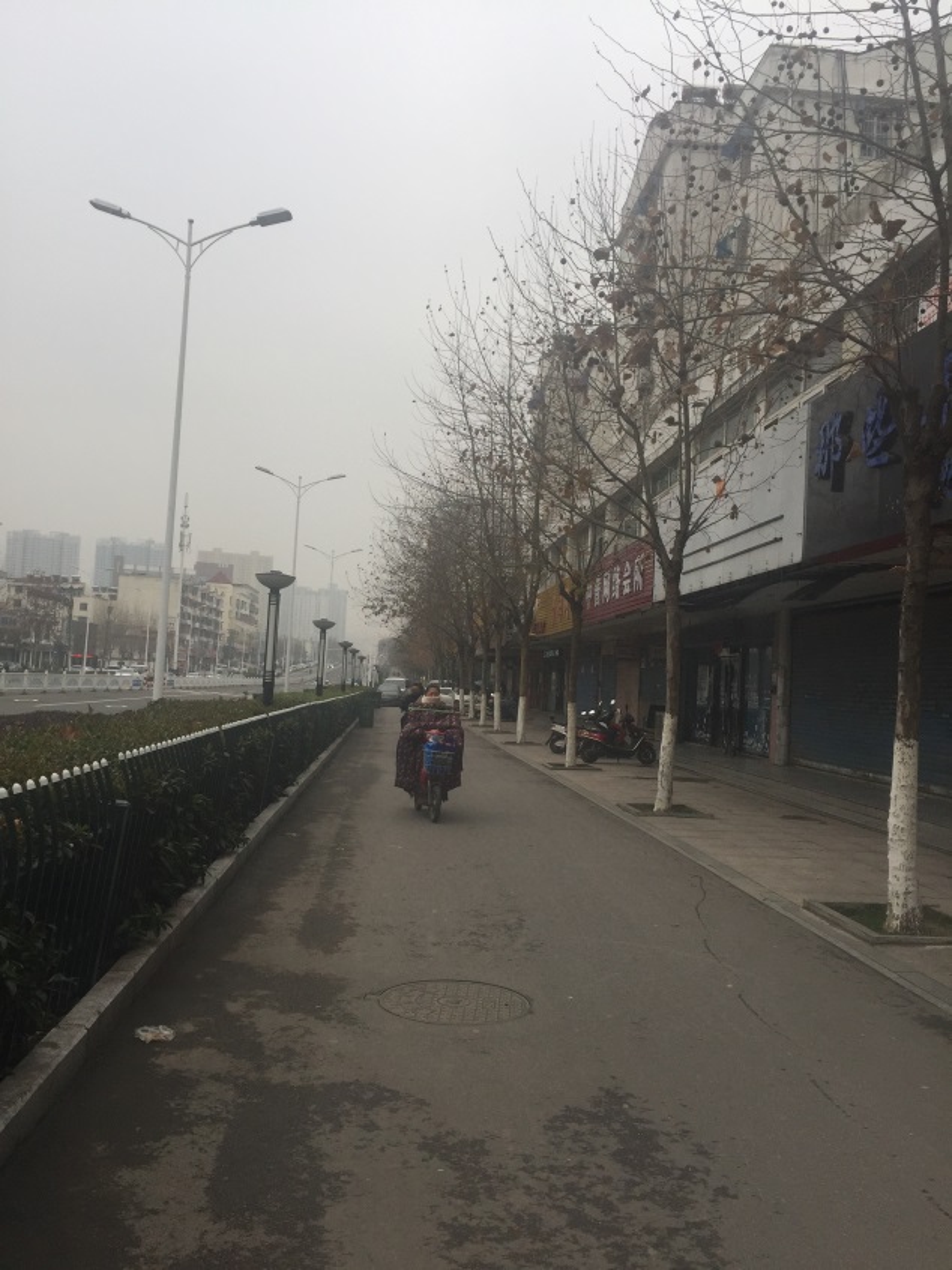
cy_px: 635
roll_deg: -3.3
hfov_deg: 48.2
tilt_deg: +4.7
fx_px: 1064
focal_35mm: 29
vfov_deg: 61.7
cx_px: 476
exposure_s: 1/542
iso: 32
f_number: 2.2
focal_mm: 4.15
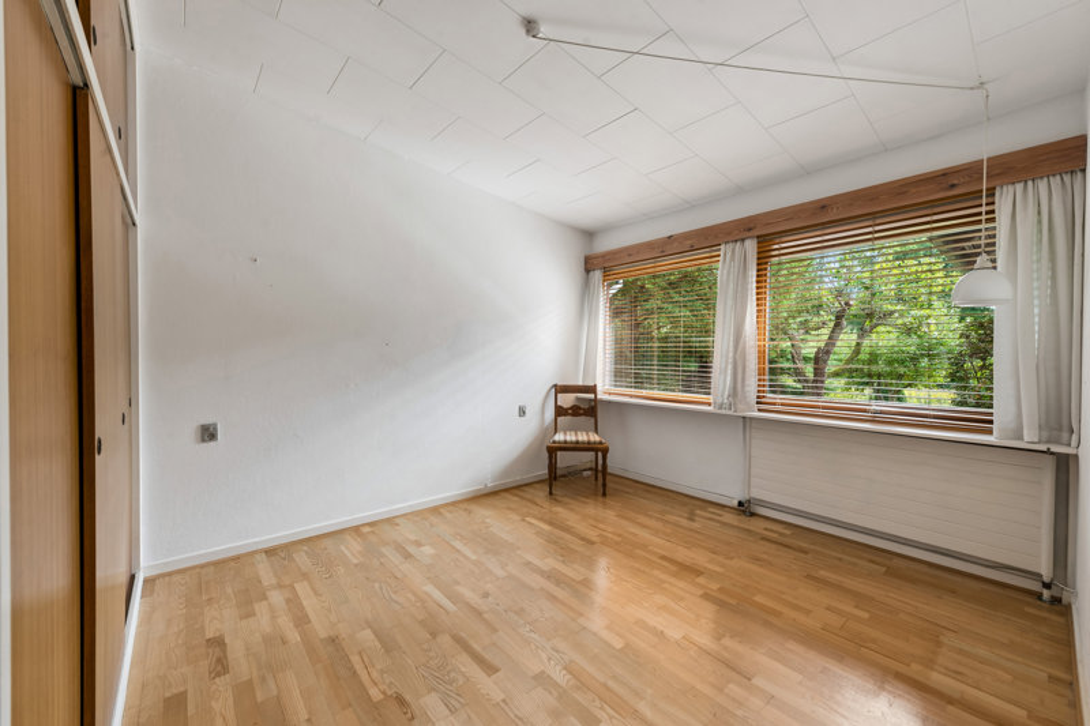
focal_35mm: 14
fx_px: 424
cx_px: 545
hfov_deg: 104.3
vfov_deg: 81.2
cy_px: 363
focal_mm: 14
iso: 250
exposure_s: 1/8
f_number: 10
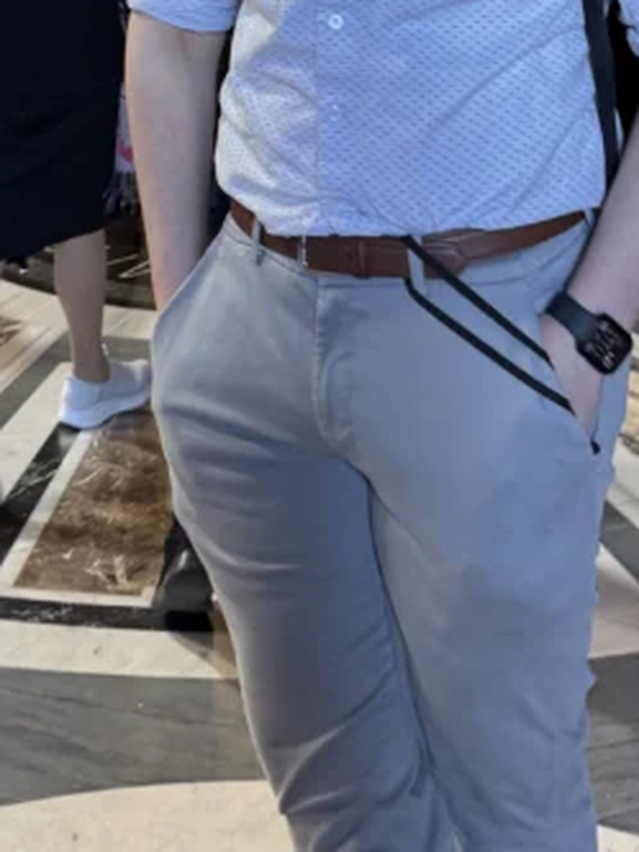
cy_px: -298
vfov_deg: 23.0
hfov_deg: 19.9
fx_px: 1821
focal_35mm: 74
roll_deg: +0.4
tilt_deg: +1.4
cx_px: 246
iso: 250
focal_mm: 6.76
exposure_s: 1/50
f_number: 1.78
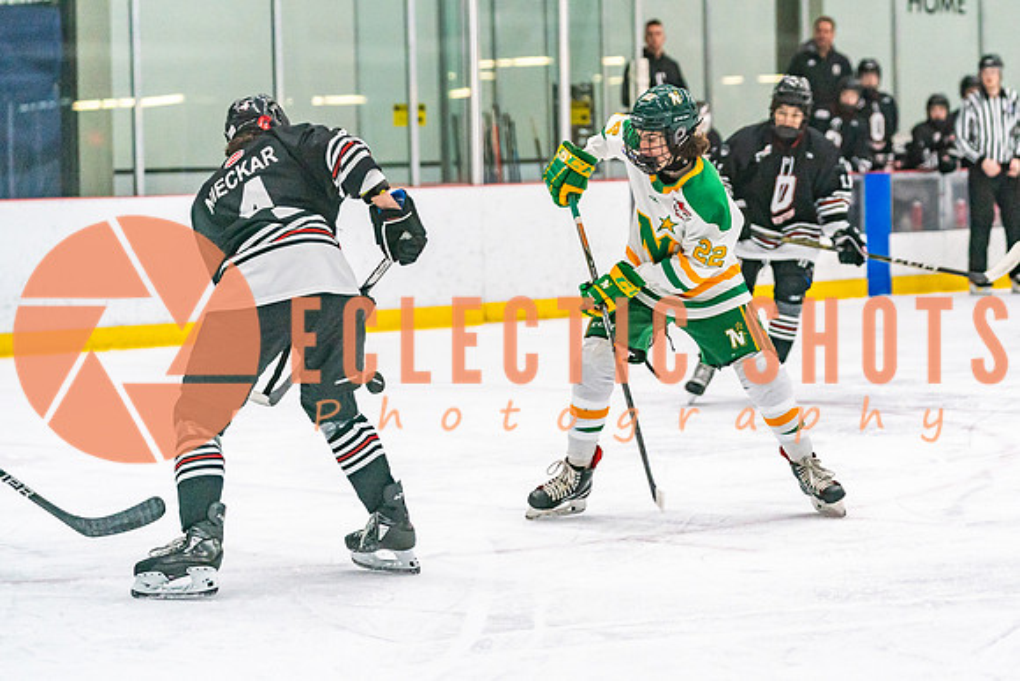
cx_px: 653
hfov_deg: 16.5
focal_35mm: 124
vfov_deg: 11.0
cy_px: 315
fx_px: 3521
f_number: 2.8
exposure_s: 1/1250
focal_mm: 97
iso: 3200
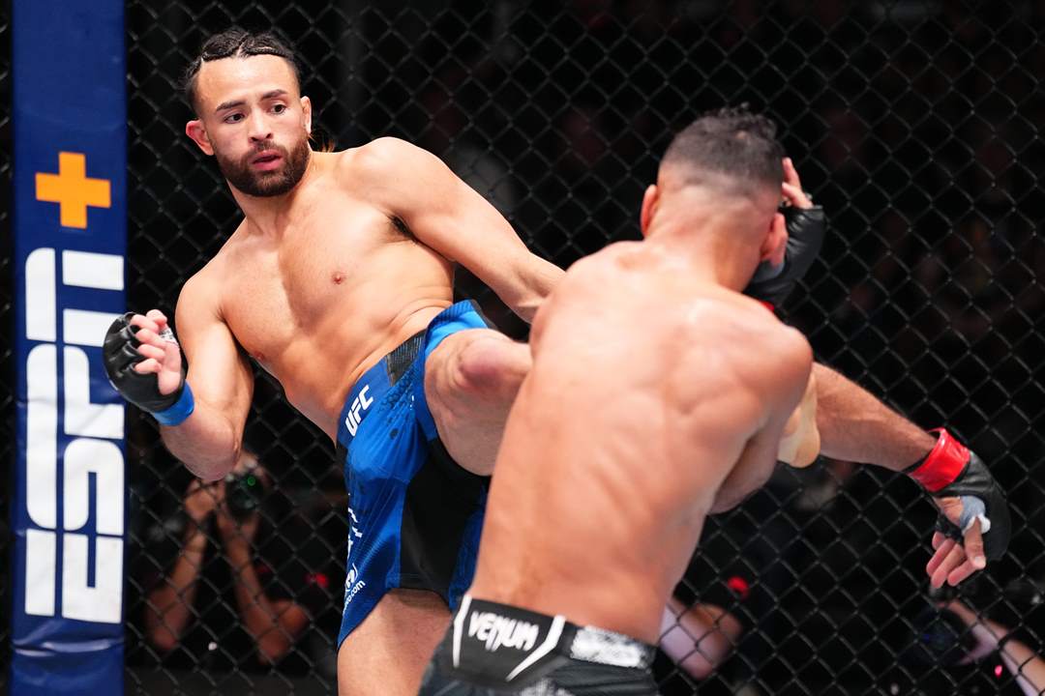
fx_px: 3831
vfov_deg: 10.4
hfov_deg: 15.5
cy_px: 348
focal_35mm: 132
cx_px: 522
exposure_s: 1/1250
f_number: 2.8
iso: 5000
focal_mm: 132
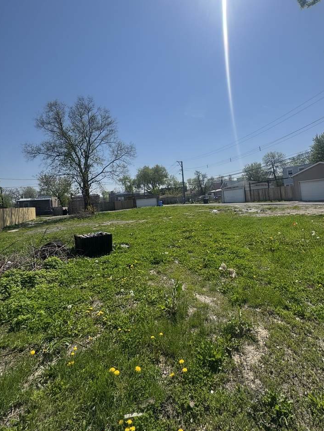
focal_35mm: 16
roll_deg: +4.9
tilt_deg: +1.0
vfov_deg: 94.2
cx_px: 182
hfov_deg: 77.8
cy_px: 194
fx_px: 200
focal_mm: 2.22
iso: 50
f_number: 2.2
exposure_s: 1/3906
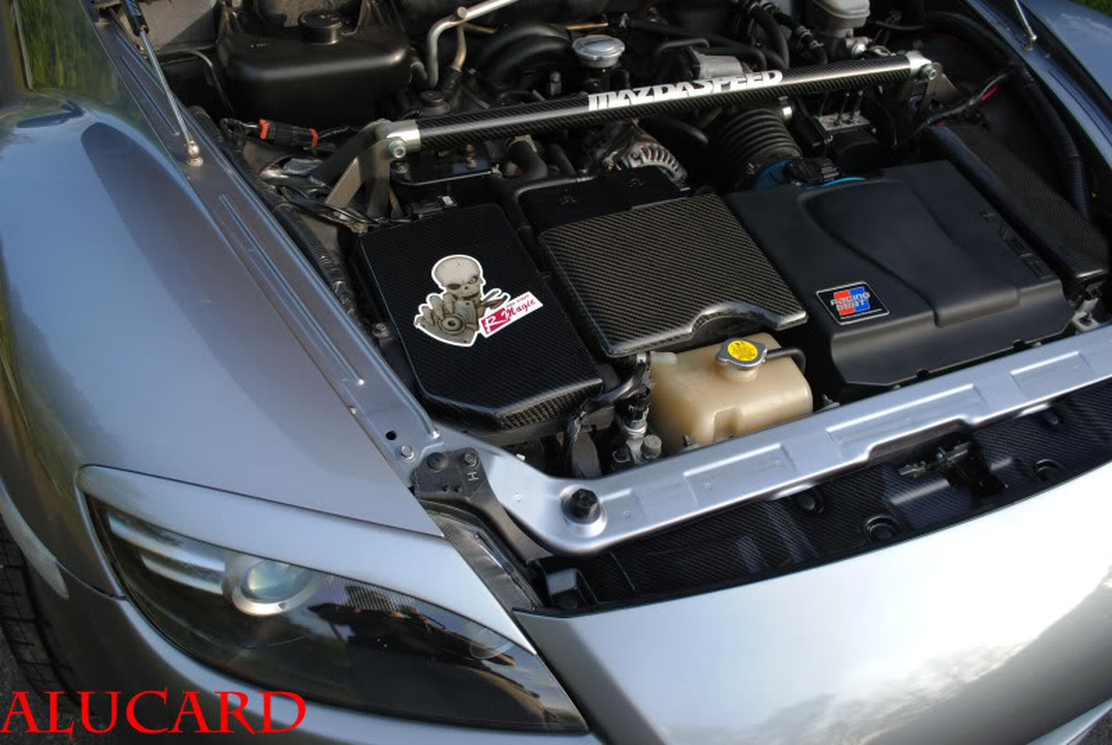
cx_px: 556
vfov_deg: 43.7
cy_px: 372
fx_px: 928
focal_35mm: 30
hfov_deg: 61.9
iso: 200
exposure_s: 1/80
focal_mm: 20
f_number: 4.5
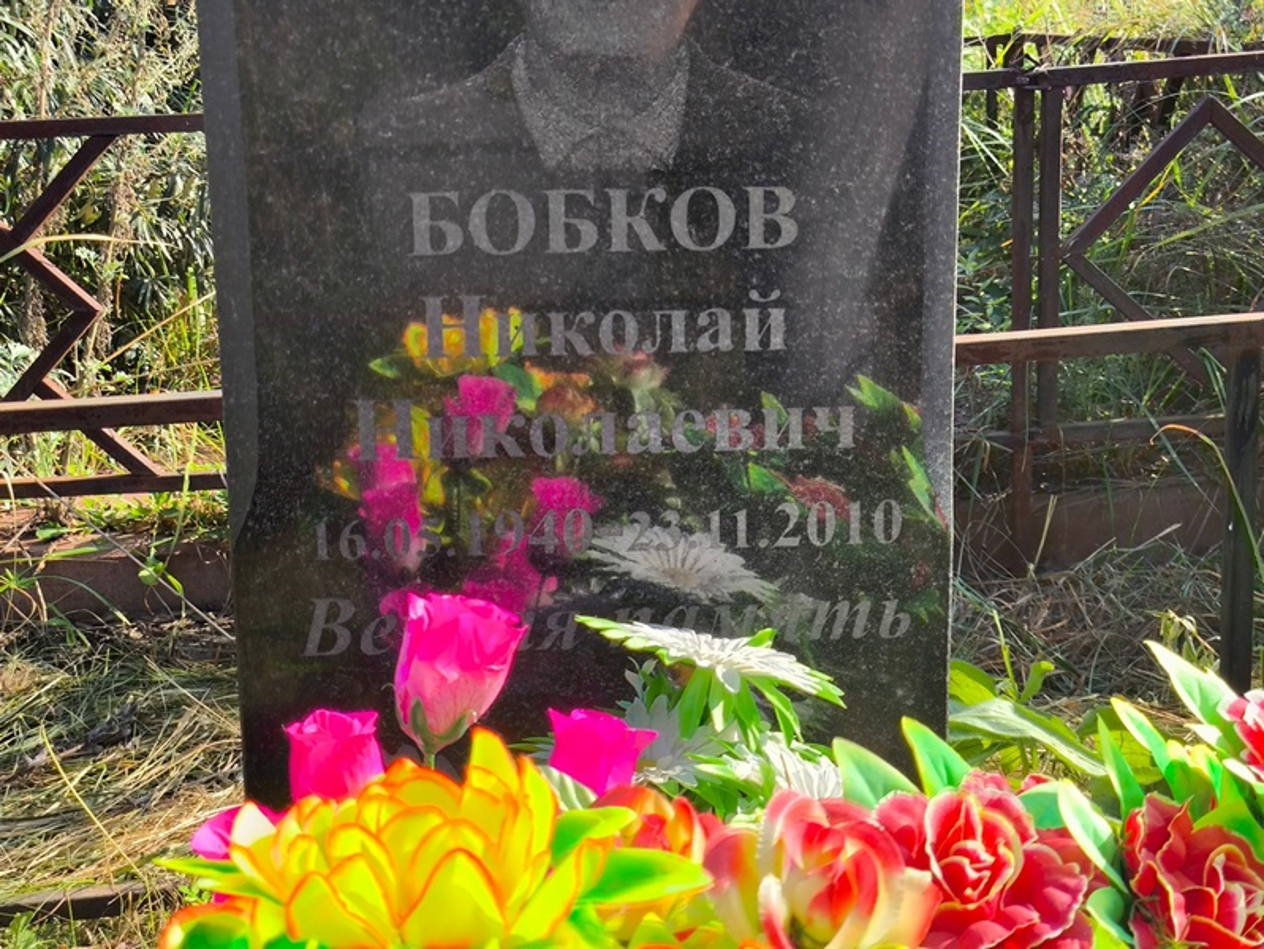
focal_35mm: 50
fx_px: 1827
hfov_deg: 38.2
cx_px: 632
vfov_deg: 29.1
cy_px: 474
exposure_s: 1/499
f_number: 1.7
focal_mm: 4.71
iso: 50
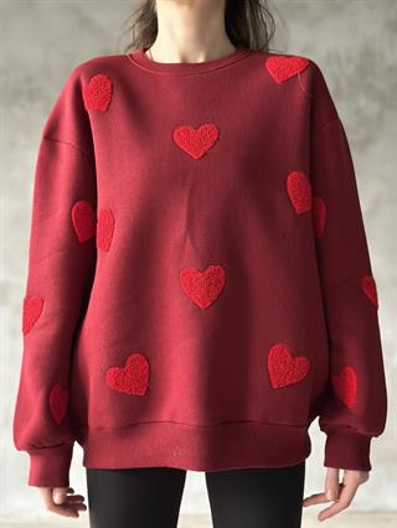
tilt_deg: +2.1
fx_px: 733
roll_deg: -0.5
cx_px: 198
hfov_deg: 30.3
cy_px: 264
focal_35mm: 48
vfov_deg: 39.6
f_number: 1.78
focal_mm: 6.86
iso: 800
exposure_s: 1/32
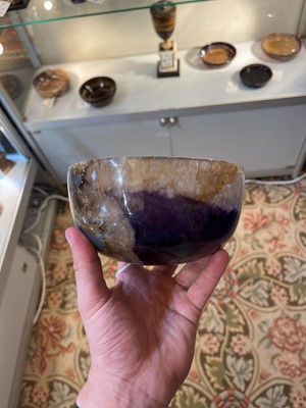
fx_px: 306
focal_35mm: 26
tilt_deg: -56.6
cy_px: 204
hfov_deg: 53.1
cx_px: 153
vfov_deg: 67.3
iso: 125
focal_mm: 5.1
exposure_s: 1/100
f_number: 1.6
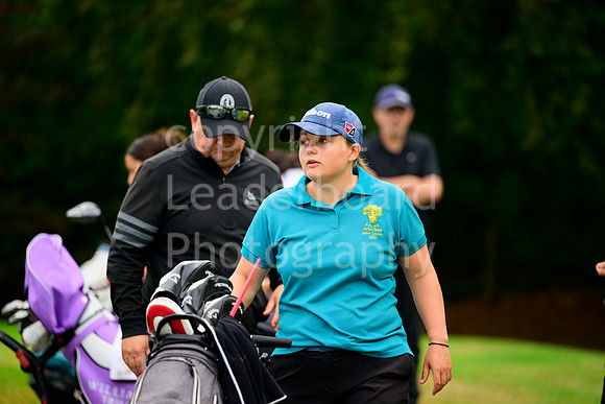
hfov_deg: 10.3
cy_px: 202
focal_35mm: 200
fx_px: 3362
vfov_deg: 6.9
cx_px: 302
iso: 2000
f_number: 2.8
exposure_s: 1/2500
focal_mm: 200
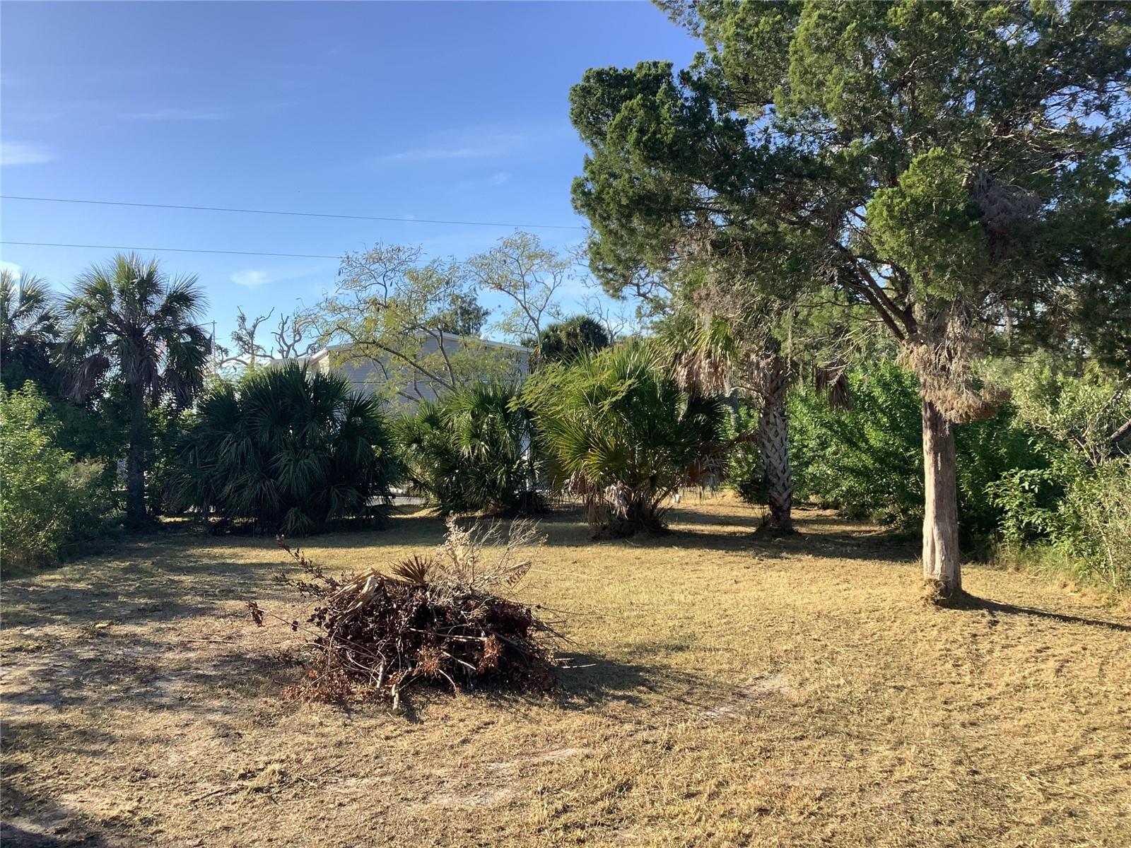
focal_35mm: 31
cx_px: 566
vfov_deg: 45.4
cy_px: 424
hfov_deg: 58.4
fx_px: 1013
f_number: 2.4
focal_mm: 3.3
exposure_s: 1/858
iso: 25
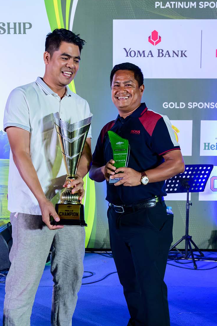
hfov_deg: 28.6
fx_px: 425
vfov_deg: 41.6
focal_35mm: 47
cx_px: 92
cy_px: 205
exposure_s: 1/250
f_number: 4.5
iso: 4000
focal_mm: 36
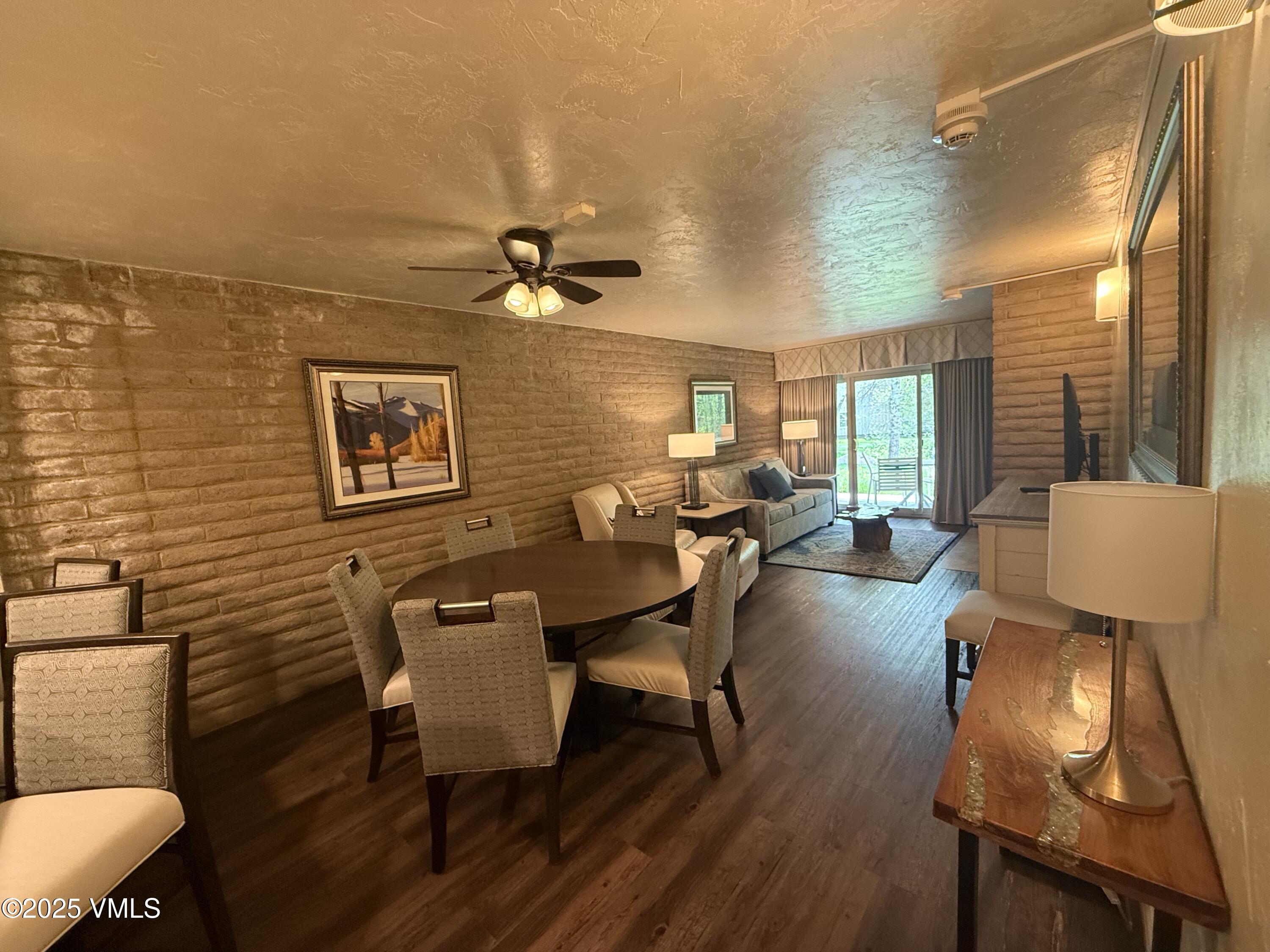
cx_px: 635
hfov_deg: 102.1
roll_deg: +3.8
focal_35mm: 14
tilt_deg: -5.2
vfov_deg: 85.7
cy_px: 476
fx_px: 514
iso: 400
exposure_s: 1/60
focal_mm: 2.22
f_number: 2.2
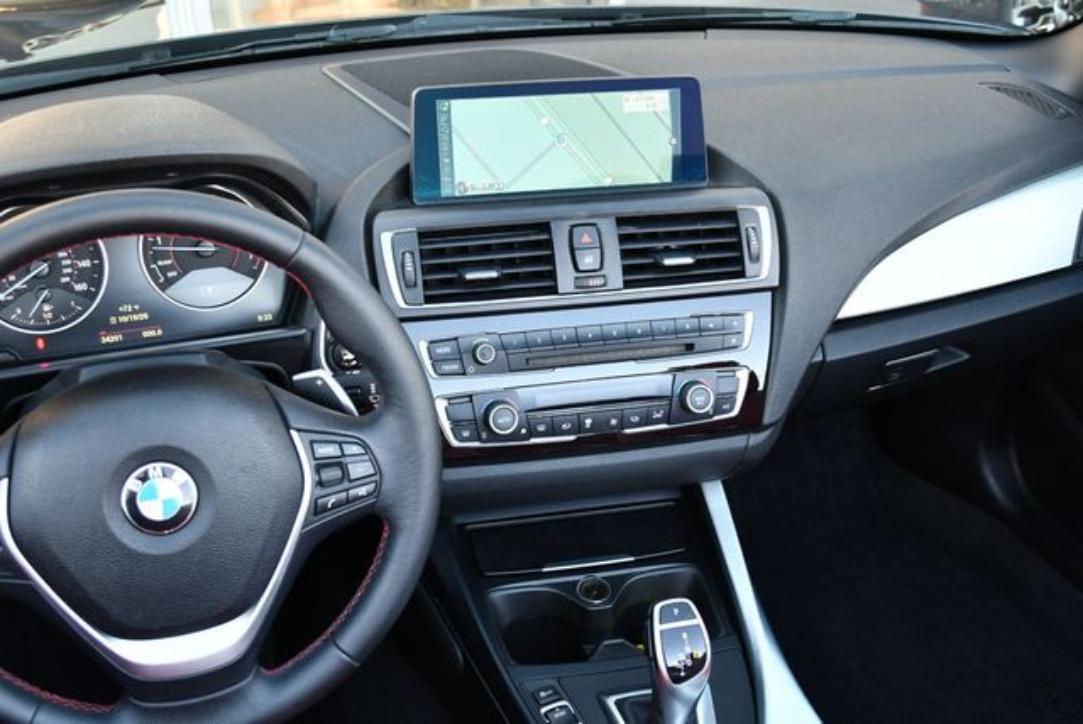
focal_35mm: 44
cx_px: 542
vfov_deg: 30.6
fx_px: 1325
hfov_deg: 44.5
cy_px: 362
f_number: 3.8
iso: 800
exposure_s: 1/200
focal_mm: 22
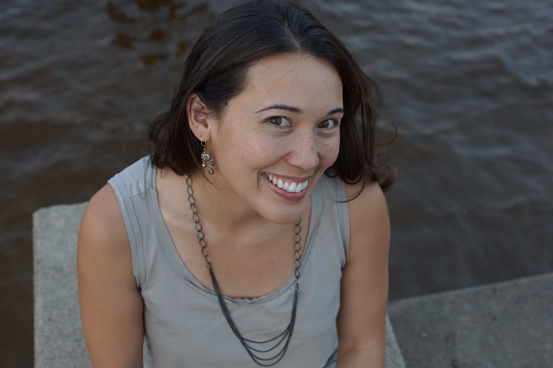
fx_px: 806
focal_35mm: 52
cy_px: 184
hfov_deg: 37.9
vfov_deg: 25.7
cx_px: 276
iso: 800
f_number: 4
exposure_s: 1/160
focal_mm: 35
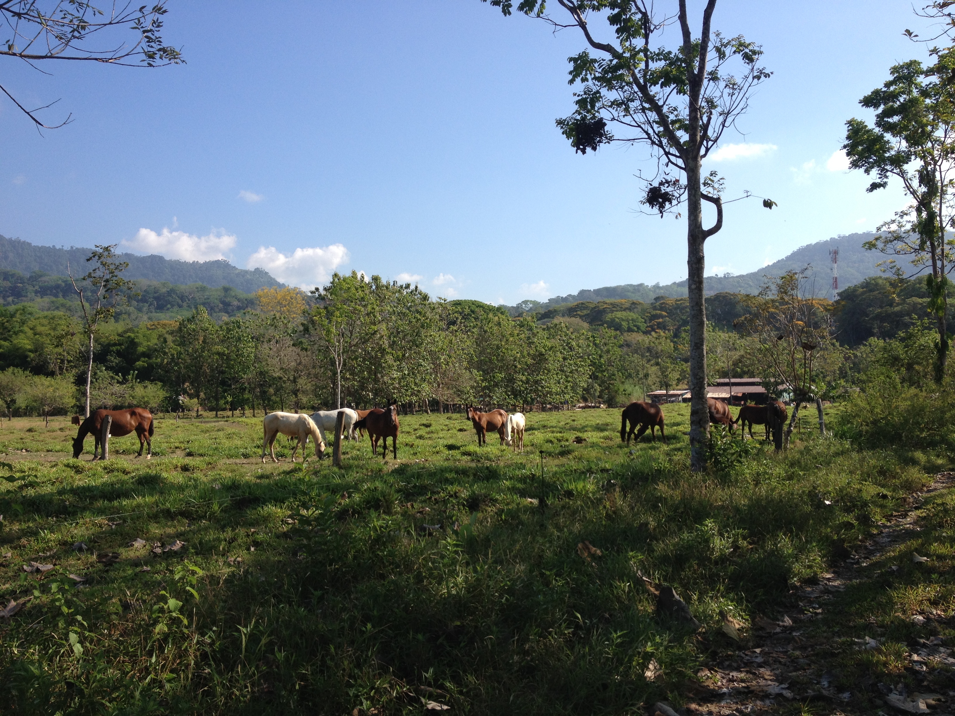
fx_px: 966
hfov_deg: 52.6
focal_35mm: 35
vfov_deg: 40.7
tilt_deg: -0.2
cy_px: 358
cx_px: 478
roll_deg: +0.3
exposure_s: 1/1255
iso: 50
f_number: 2.4
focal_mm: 4.28
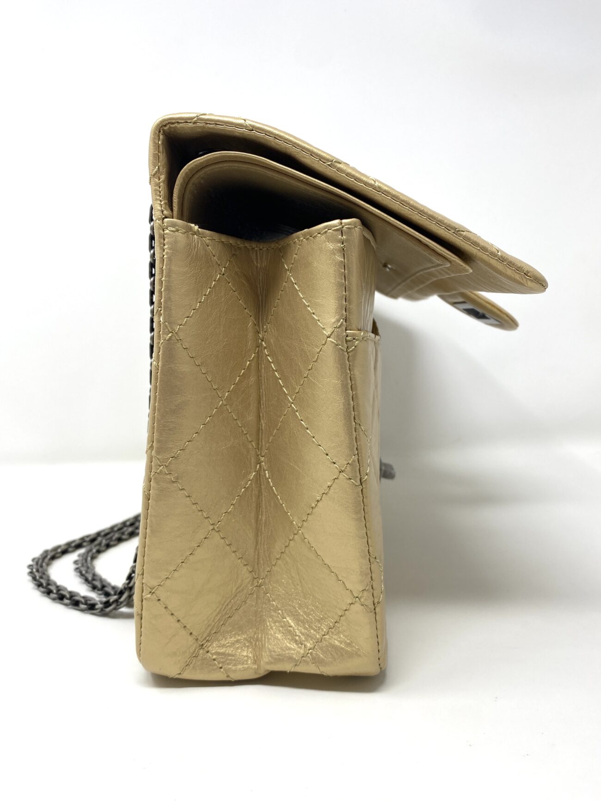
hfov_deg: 53.1
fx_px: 602
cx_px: 300
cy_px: 400
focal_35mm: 26
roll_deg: +1.6
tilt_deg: -7.4
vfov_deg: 67.3
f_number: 1.8
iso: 32
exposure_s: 1/246
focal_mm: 4.25
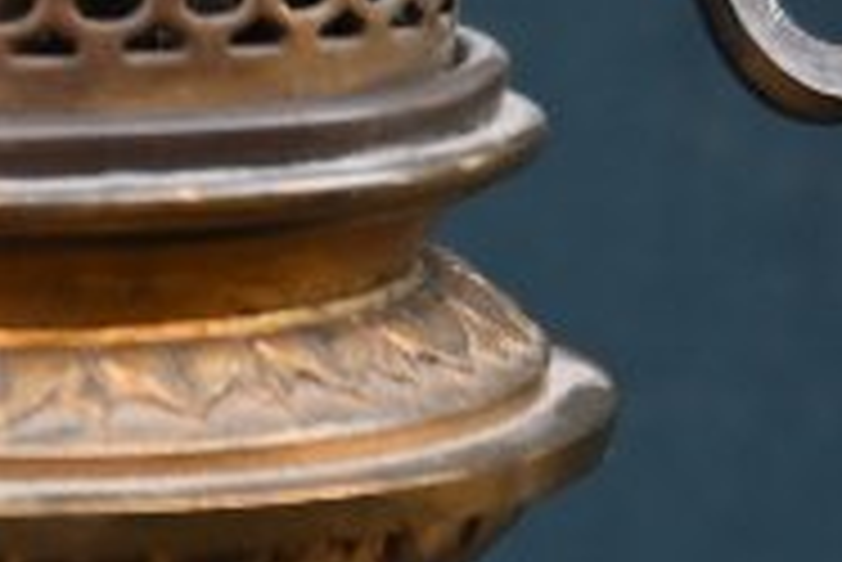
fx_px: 4391
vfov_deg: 7.0
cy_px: 1245
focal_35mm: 188
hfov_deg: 9.6
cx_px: -1270
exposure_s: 1/160
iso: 400
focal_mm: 19.5
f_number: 3.5
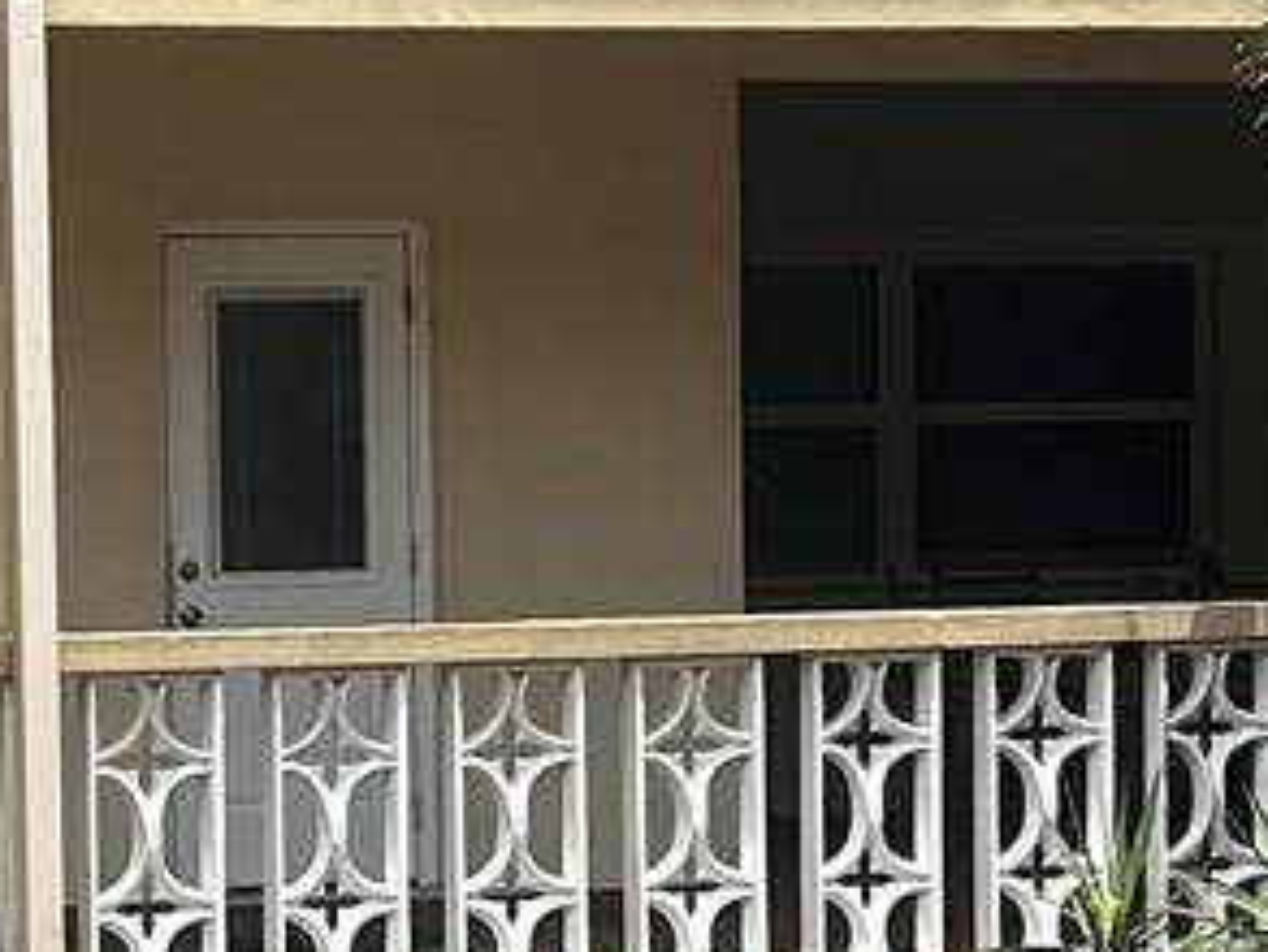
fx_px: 5204
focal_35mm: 142
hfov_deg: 13.6
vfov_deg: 10.4
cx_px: -87
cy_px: 597
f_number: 1.5
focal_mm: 5.7
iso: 50
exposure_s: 1/2208
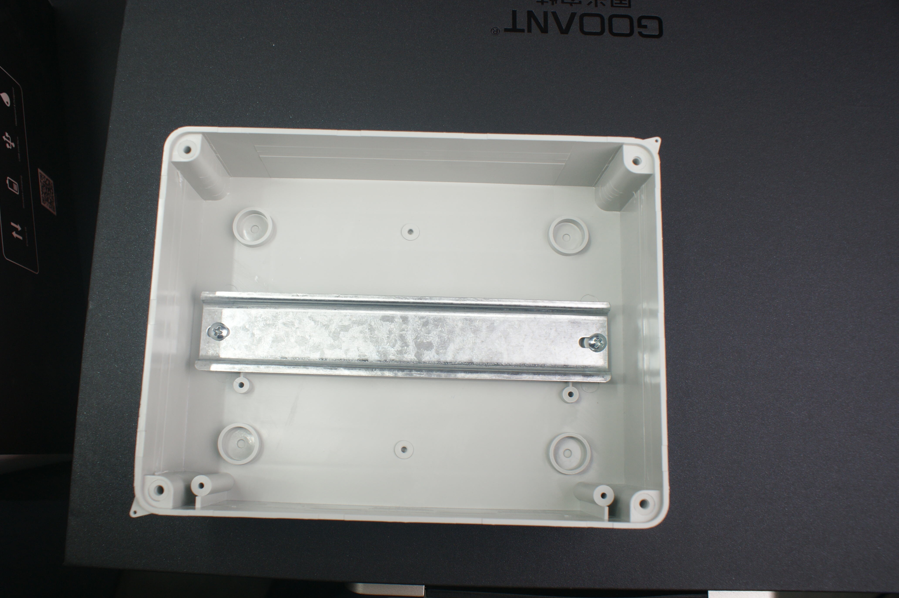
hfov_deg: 61.9
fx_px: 749
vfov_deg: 43.5
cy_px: 319
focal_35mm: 30
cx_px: 416
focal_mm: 18
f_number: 5.6
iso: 100
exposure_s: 1/50
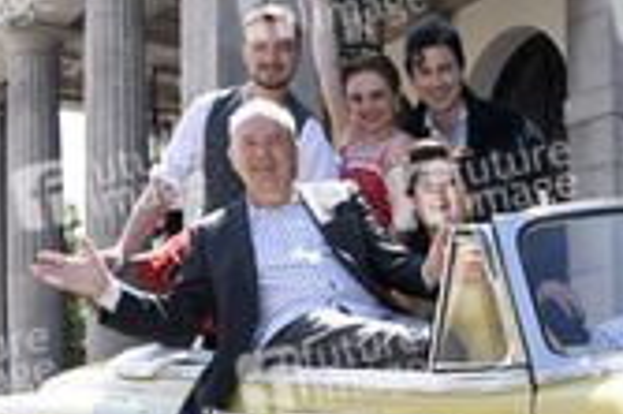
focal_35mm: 73
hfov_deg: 24.9
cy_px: 466
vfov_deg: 17.9
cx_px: 755
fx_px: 1262
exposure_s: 1/160
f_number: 6.3
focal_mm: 18
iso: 160
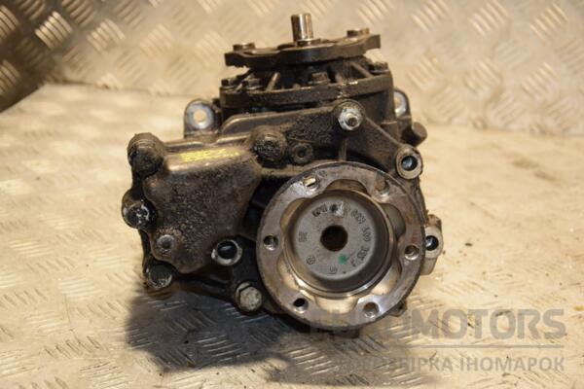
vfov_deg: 17.5
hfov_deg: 26.0
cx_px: 292
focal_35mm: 78
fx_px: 1265
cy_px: 194
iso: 800
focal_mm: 52
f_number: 5
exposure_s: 1/125
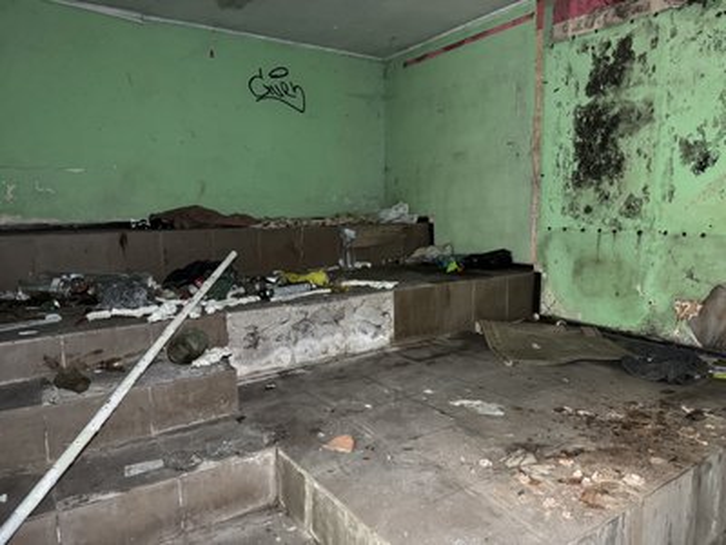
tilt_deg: -4.9
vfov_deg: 56.8
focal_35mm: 24
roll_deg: +0.6
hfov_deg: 71.6
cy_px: 272
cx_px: 363
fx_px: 503
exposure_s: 1/33
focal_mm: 6.76
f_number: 1.78
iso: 1000
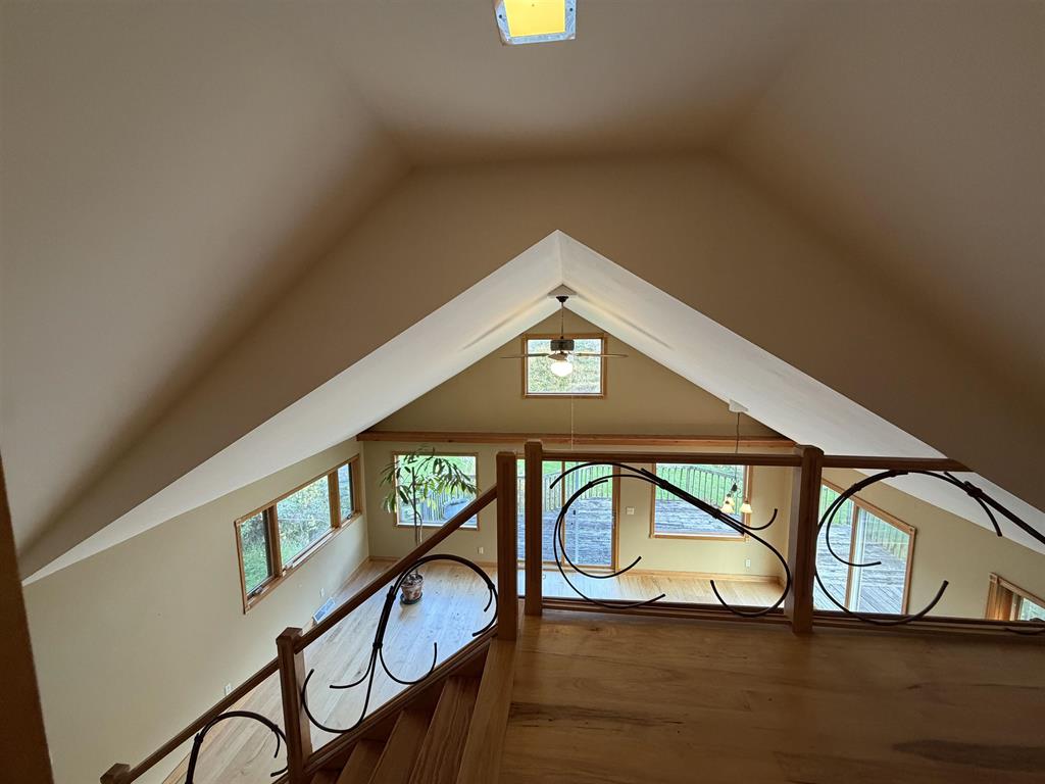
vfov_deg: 85.7
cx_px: 522
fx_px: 423
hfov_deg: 102.1
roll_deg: +1.9
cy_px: 392
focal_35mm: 14
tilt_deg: -7.9
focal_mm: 2.22
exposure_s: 1/60
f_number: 2.2
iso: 320
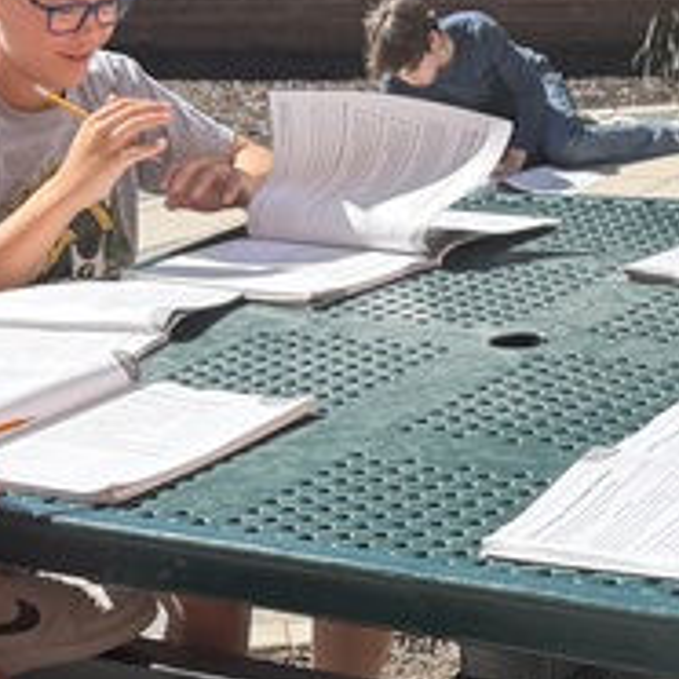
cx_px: 99
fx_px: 2596
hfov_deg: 14.8
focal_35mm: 117
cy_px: 613
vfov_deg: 14.7
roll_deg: +6.5
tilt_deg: -19.0
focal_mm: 6.76
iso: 100
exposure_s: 1/3953
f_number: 1.78
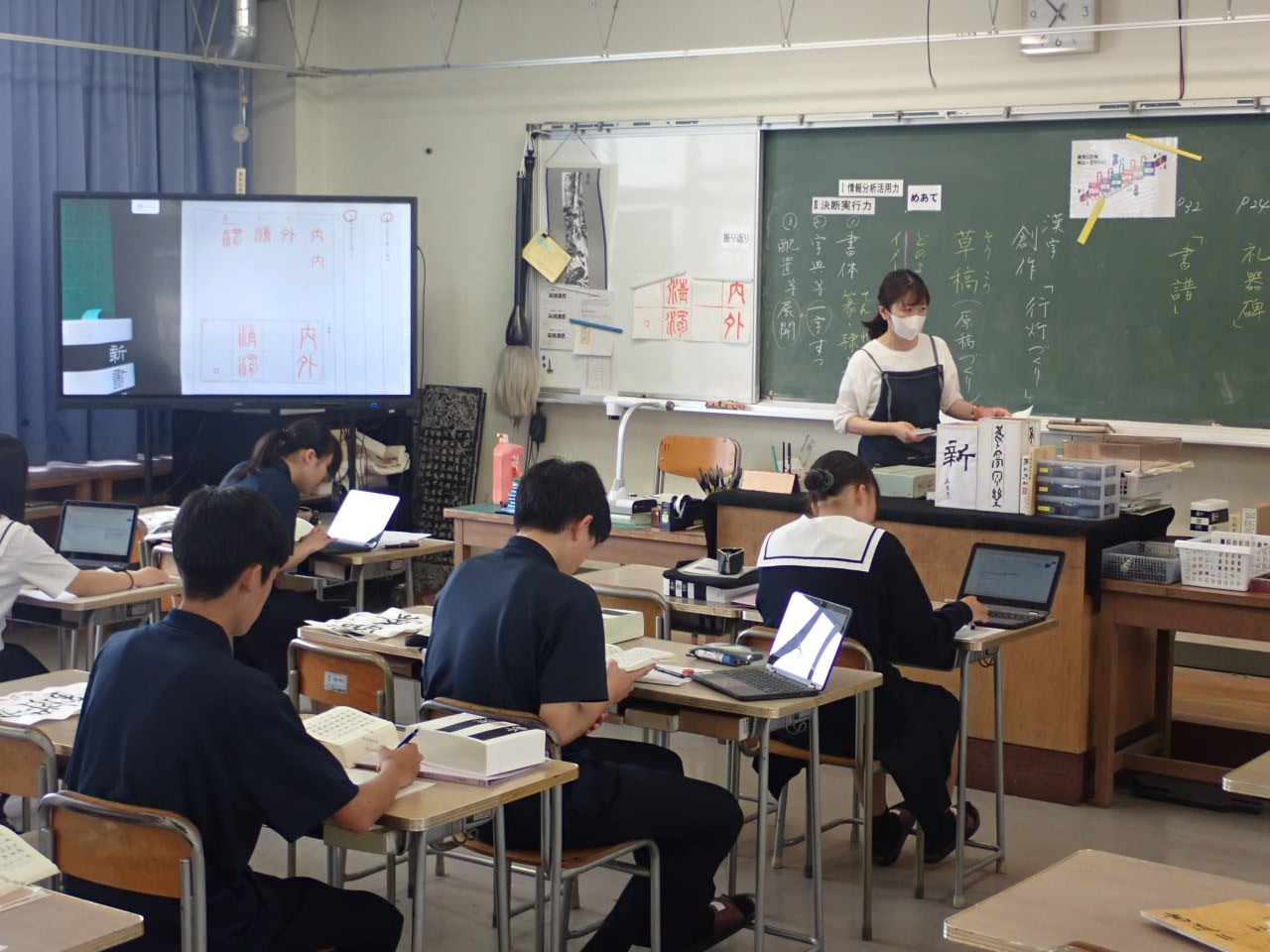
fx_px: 1981
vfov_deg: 27.0
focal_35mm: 54
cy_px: 476
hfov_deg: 35.5
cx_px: 635
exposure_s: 1/50
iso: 320
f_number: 3.3
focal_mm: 9.65
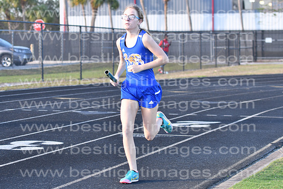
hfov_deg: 18.3
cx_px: 138
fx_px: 881
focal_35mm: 112
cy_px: 93
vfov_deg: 12.2
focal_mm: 70
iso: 250
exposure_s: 1/400
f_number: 4
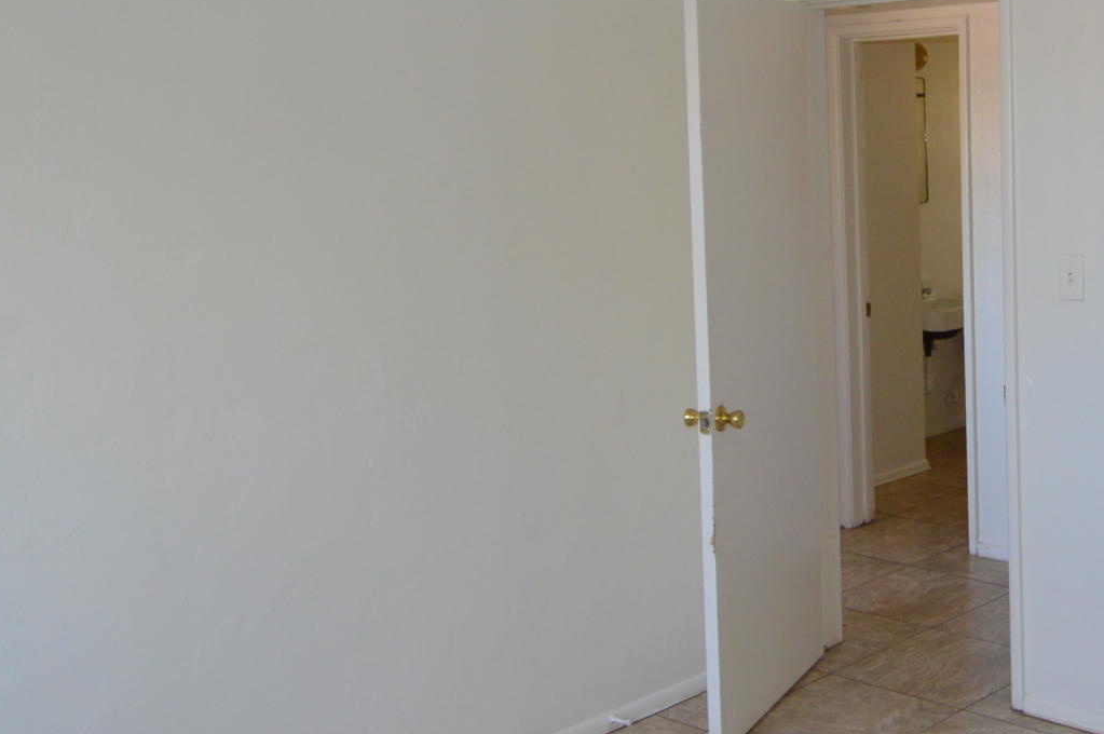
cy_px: 222
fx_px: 1348
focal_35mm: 44
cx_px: 987
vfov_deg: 30.1
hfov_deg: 41.2
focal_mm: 10
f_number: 4
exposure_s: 1/60
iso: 400
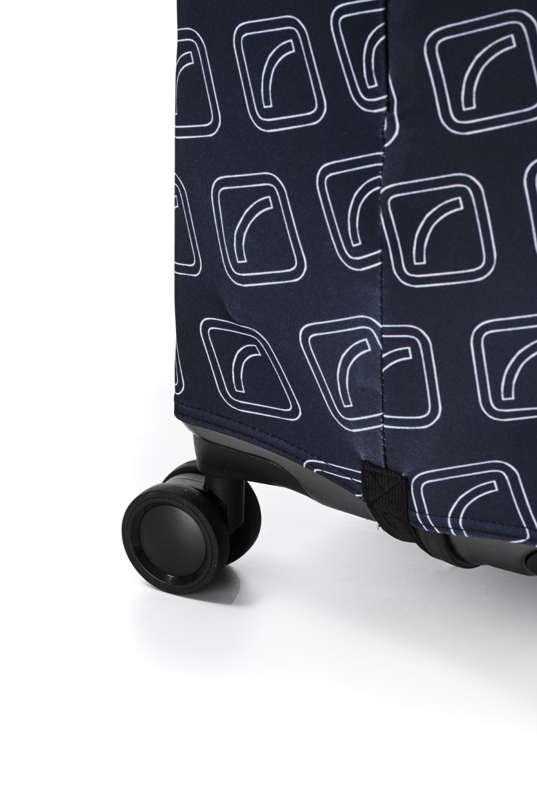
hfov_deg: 18.2
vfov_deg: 27.0
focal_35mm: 75
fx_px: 1678
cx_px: 268
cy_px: 403
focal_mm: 75
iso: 160
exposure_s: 1/160
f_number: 13
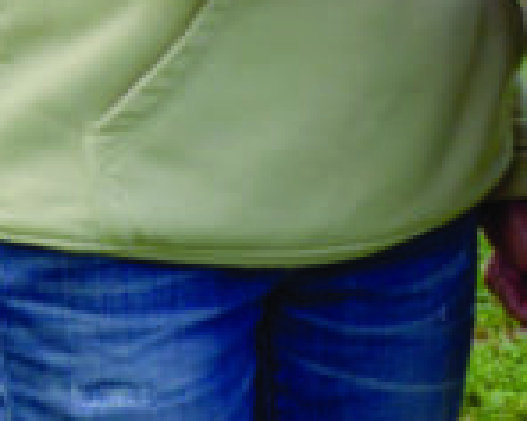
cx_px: 1439
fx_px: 3645
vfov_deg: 6.5
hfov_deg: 7.5
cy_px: -116
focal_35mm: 234
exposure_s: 1/125
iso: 100
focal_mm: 24
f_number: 5.6
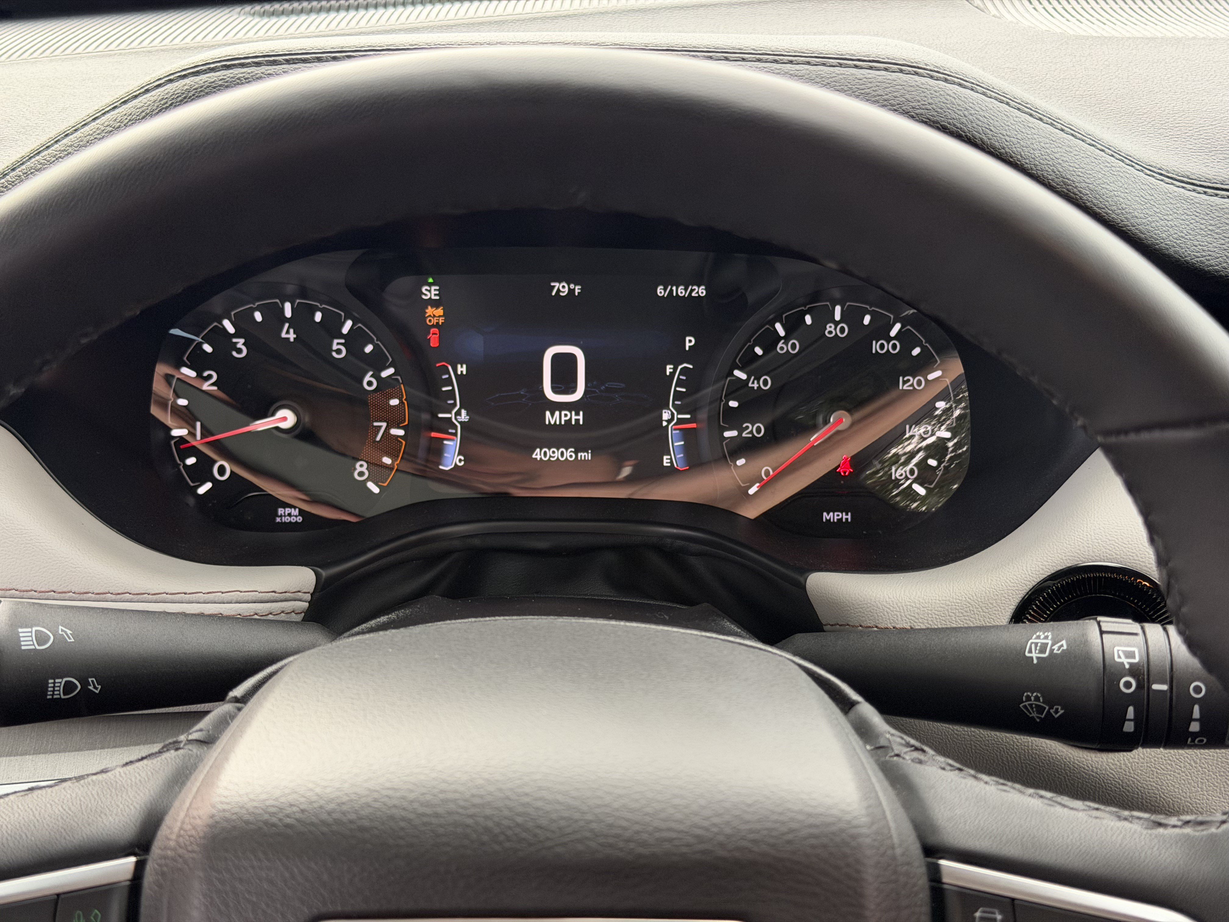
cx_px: 614
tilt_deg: -25.6
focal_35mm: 48
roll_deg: -0.9
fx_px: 1704
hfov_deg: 39.7
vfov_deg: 30.3
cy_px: 461
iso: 125
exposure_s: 1/153
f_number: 1.78
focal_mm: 6.76
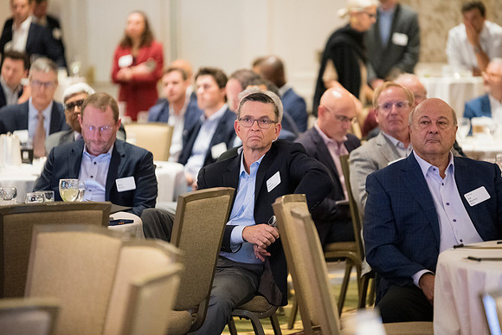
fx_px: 2789
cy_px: 168
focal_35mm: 200
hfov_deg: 10.3
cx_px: 251
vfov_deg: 6.9
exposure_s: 1/160
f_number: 2.8
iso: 6400
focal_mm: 200
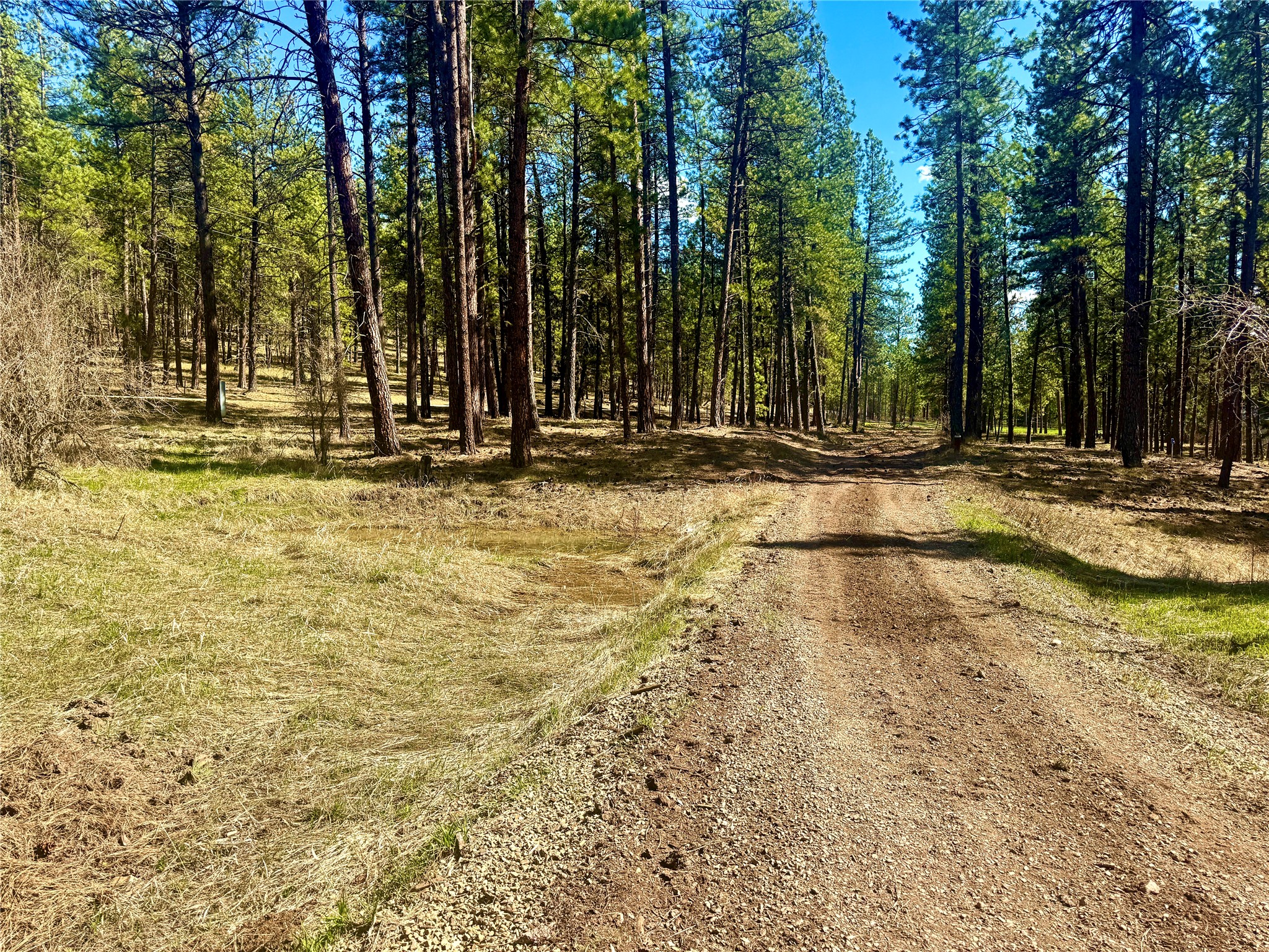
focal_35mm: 24
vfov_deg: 56.8
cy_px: 476
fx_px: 880
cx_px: 634
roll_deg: -0.8
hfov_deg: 71.6
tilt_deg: -4.2
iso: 80
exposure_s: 1/2415
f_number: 1.78
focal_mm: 6.76
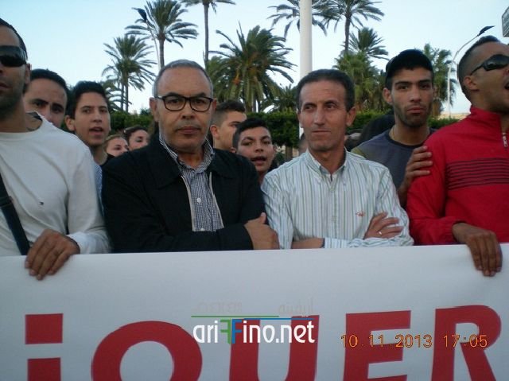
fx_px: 558
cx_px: 254
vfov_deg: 37.7
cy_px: 190
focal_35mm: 38
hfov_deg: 49.0
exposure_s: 1/40.5
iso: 200
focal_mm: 6.3
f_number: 3.1
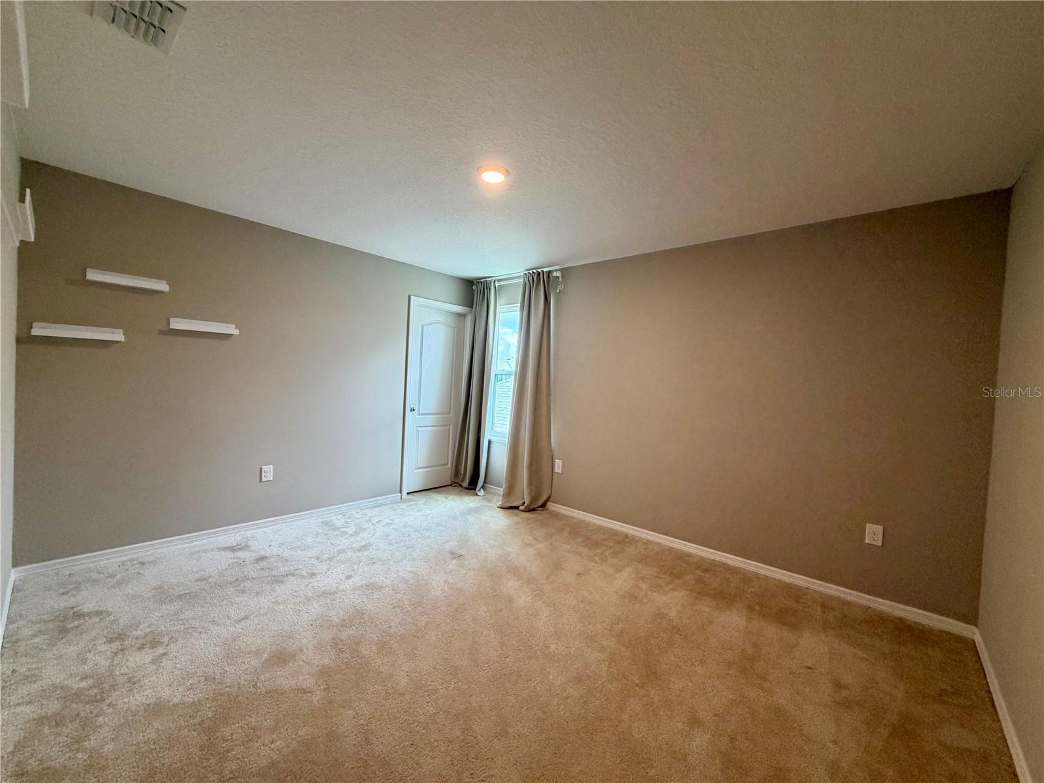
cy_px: 392
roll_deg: -1.9
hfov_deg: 102.1
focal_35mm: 14
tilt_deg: -1.5
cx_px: 522
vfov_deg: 85.7
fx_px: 422
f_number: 2.2
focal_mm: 2.22
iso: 250
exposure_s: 1/60
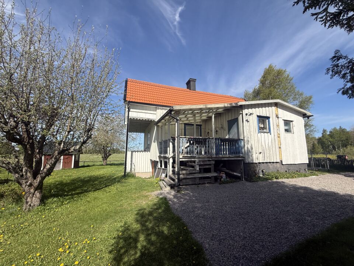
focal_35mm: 14
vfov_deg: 85.7
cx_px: 177
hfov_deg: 102.1
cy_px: 133
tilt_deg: +9.6
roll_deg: -0.2
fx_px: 143
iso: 50
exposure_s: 1/2237
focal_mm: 2.22
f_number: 2.2
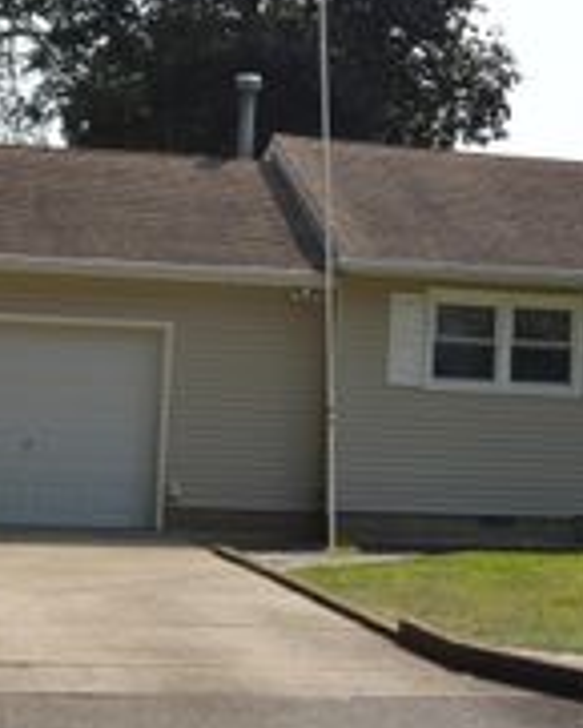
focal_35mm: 101
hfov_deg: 15.1
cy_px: 217
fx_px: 2177
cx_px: 519
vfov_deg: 18.9
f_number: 9
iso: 100
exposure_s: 1/200
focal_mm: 26
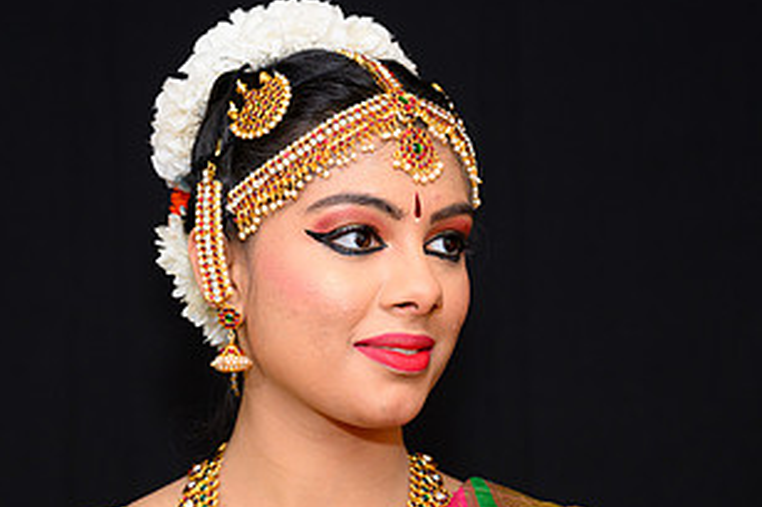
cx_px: 351
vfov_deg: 10.4
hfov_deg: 15.5
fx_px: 2792
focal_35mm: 132
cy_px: 362
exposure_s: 1/125
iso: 1000
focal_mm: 70
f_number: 5
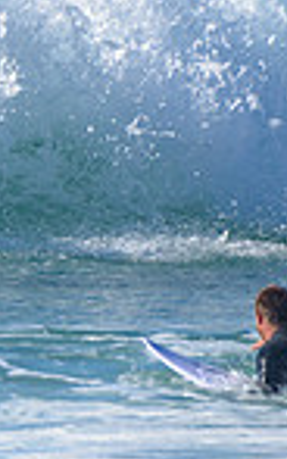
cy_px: -80
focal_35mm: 2495
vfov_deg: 0.8
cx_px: -623
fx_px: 31194
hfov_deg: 0.5
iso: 180
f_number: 5.6
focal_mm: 500
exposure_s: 1/2000
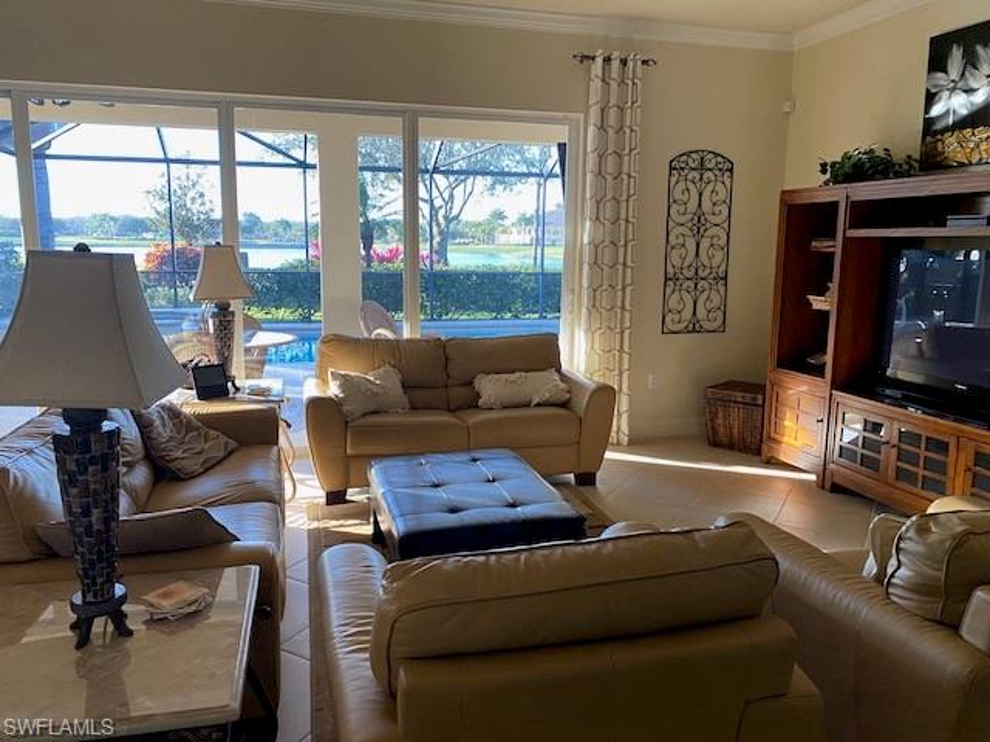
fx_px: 744
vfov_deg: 53.1
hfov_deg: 67.3
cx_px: 495
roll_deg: -1.1
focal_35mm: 26
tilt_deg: -10.1
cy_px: 371
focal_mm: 4.25
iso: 125
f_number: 1.8
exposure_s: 1/89
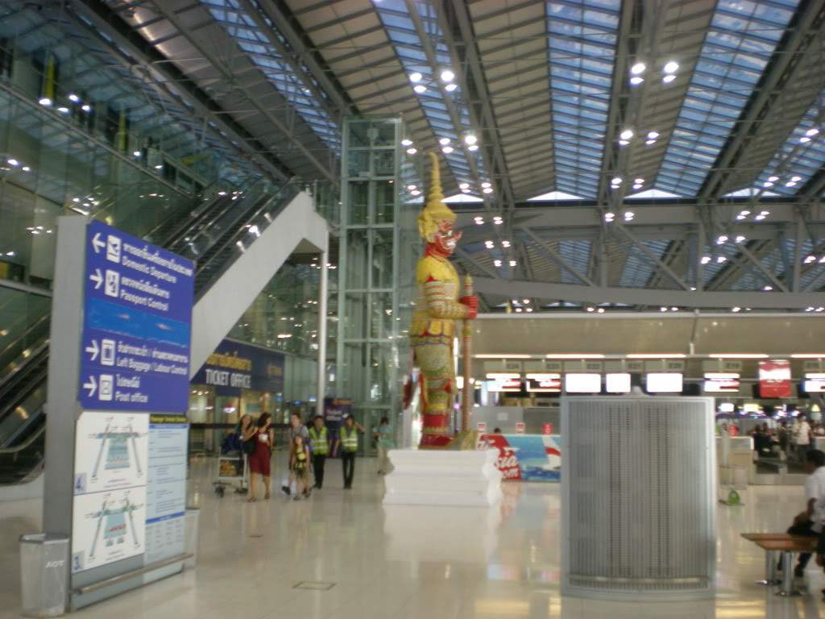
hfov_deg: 49.0
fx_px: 906
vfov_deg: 37.7
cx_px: 412
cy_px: 310
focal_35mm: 38
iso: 200
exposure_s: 1/17
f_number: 3.1
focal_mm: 6.3
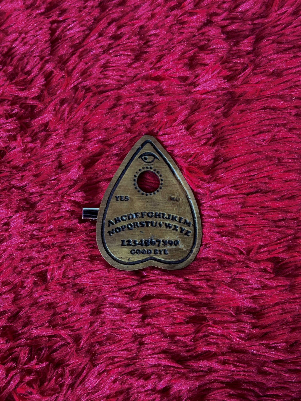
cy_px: 200
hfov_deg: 28.0
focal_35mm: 52
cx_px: 150
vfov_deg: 36.8
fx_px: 603
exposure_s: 1/40
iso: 200
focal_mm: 5.96
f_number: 1.6
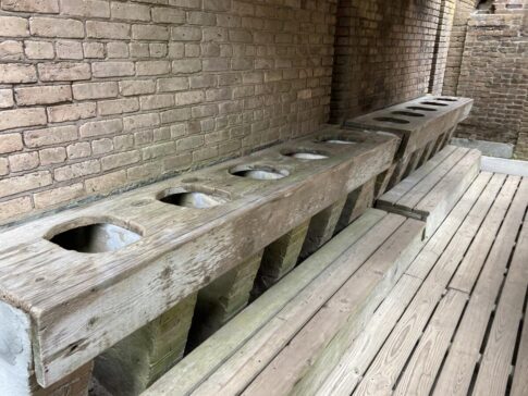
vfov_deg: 49.8
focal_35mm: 28
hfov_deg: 63.4
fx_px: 427
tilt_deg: -20.1
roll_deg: -2.3
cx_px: 264
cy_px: 198
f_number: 1.8
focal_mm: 3.99
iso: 50
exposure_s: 1/121
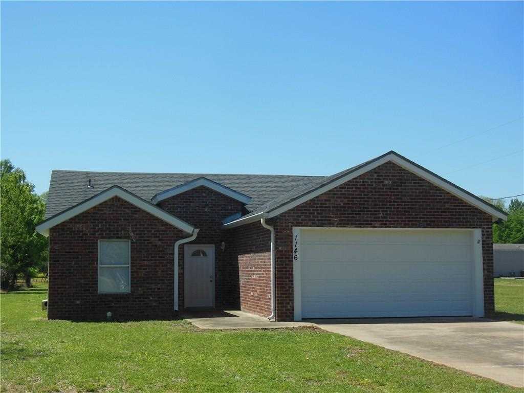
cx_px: 262
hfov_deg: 38.2
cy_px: 196
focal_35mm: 50
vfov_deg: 29.1
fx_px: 757
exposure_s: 1/1250
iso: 125
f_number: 4
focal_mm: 8.9
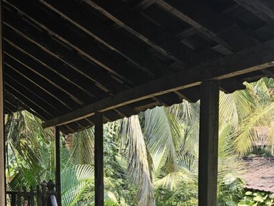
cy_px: 184
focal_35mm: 58
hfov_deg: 29.8
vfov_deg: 24.5
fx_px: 459
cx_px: -28
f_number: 1.7
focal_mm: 6.3
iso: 20
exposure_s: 1/100
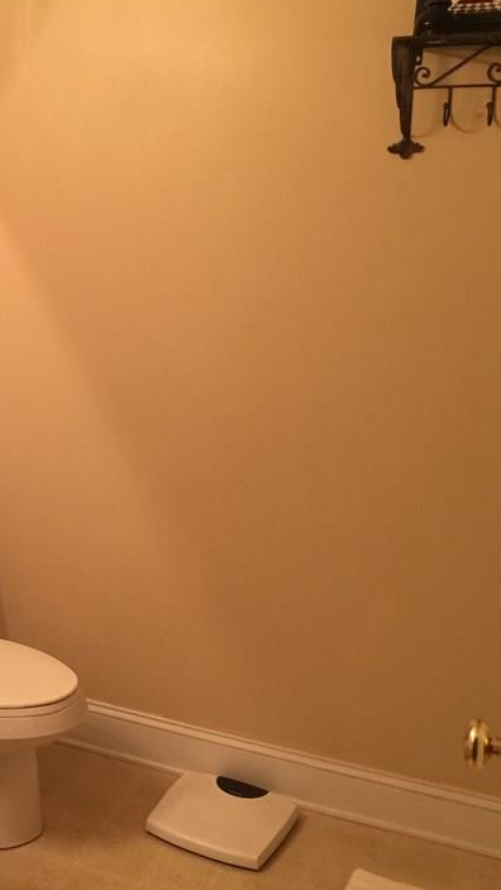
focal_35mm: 46
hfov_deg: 24.8
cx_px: -1
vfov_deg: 44.5
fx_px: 1085
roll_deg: +0.0
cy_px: 413
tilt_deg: -12.0
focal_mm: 4.15
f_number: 2.2
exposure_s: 1/15
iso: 50
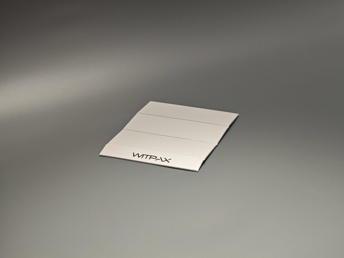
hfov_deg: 26.0
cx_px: 172
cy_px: 129
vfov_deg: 19.6
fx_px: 745
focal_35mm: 75
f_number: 2
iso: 80
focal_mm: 10.1
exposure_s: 1/100
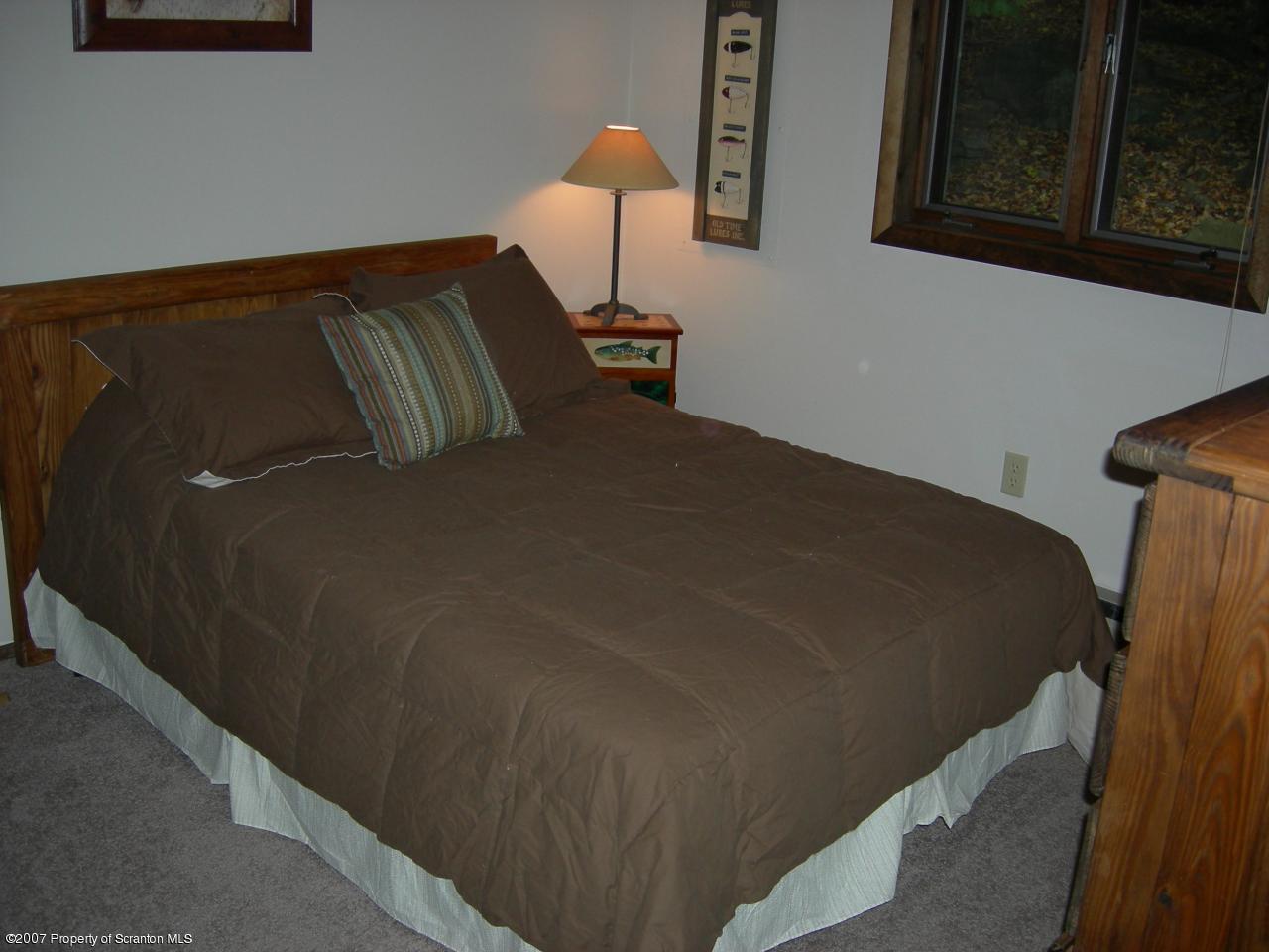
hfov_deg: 51.4
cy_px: 476
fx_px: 1320
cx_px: 634
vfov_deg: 39.7
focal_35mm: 36
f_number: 2.7
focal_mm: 7.5
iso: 100
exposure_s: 1/60.1
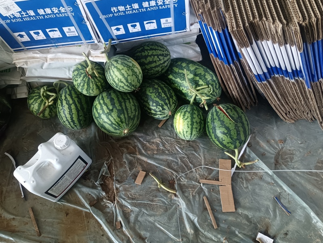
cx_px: 162
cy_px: 122
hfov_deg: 65.3
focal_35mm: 27
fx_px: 252
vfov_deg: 51.4
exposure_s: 1/100
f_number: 1.9
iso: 1662
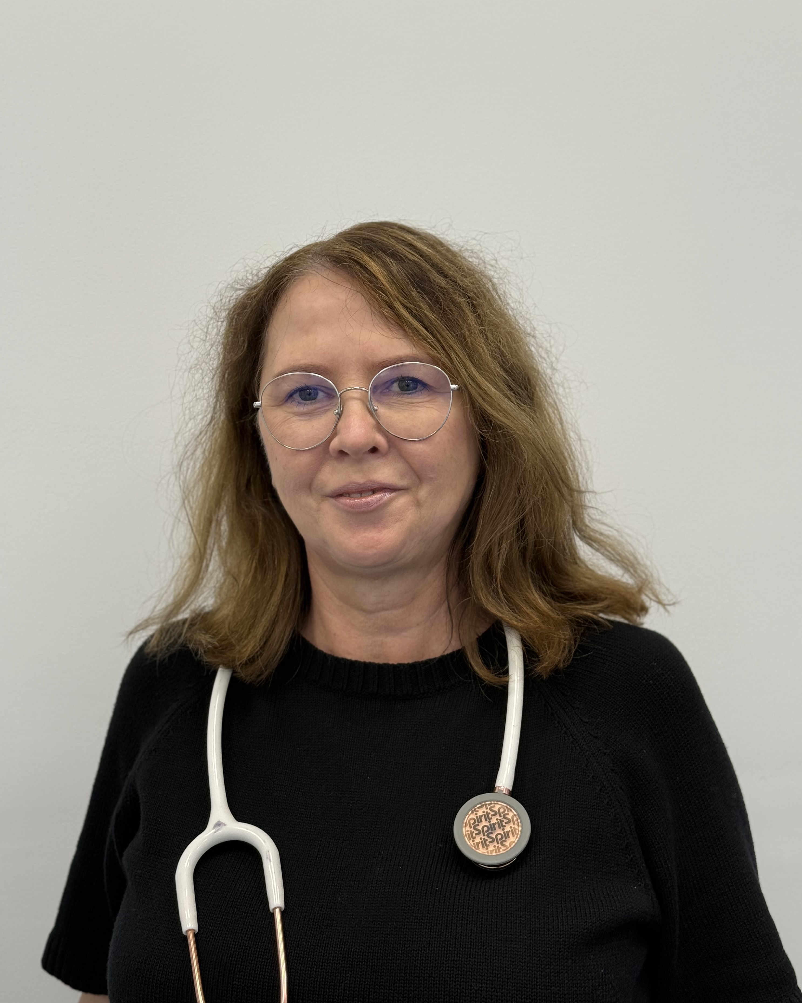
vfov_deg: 36.7
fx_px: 1513
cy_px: 488
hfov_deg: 29.7
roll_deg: +1.8
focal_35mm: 51
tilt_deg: -2.3
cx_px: 400
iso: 64
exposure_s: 1/100
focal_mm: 6.76
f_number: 1.78
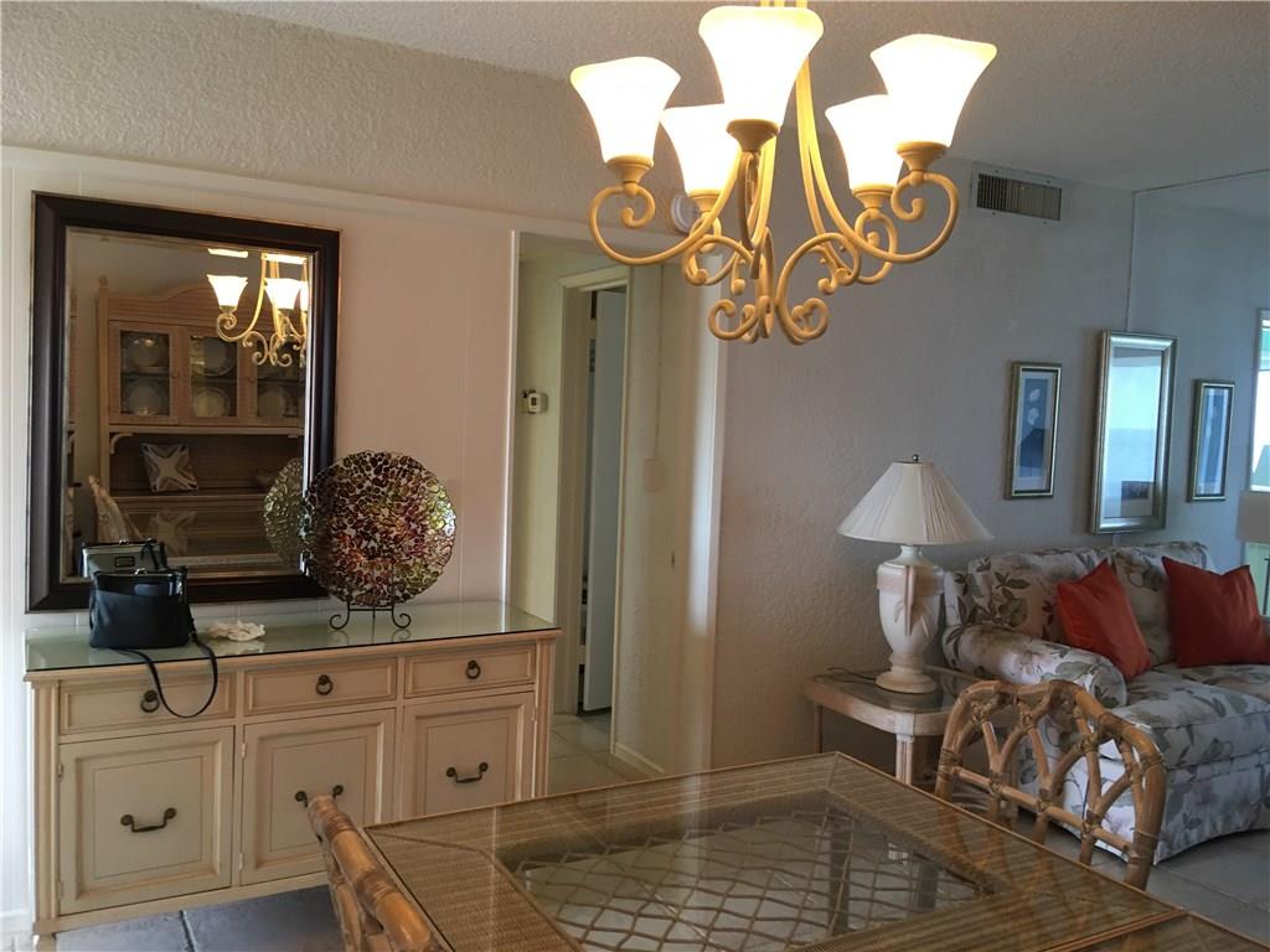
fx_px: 1064
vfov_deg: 48.2
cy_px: 476
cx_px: 635
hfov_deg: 61.7
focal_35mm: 29
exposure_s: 1/30
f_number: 2.2
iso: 100
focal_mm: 4.15
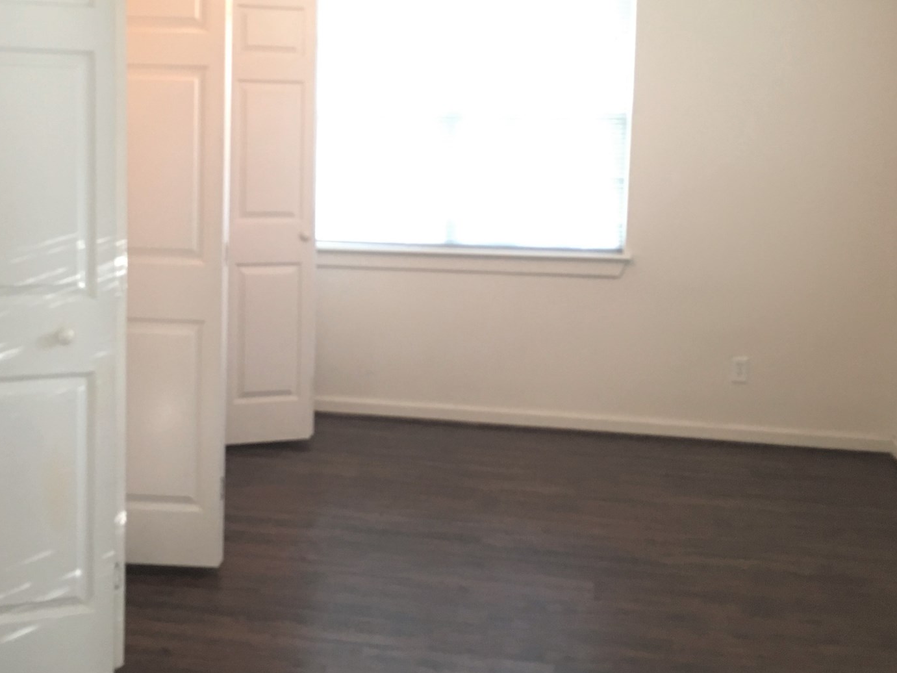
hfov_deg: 43.6
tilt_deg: -5.5
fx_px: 1114
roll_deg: -1.0
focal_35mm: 43
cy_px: 239
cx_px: 349
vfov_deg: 33.4
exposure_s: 1/4
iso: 64
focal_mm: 4.15
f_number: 2.2
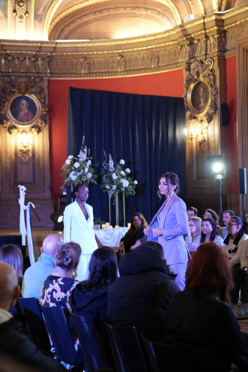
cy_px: 186
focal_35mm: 70
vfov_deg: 28.8
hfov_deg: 19.5
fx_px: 723
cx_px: 124
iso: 2500
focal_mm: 70
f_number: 2.8
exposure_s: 1/160
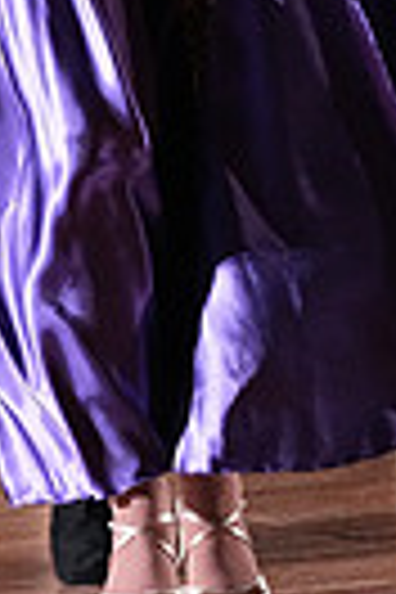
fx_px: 11896
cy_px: -279
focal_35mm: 721
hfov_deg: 1.9
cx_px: 7
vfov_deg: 2.9
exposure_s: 1/400
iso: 8000
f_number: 5
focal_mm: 164
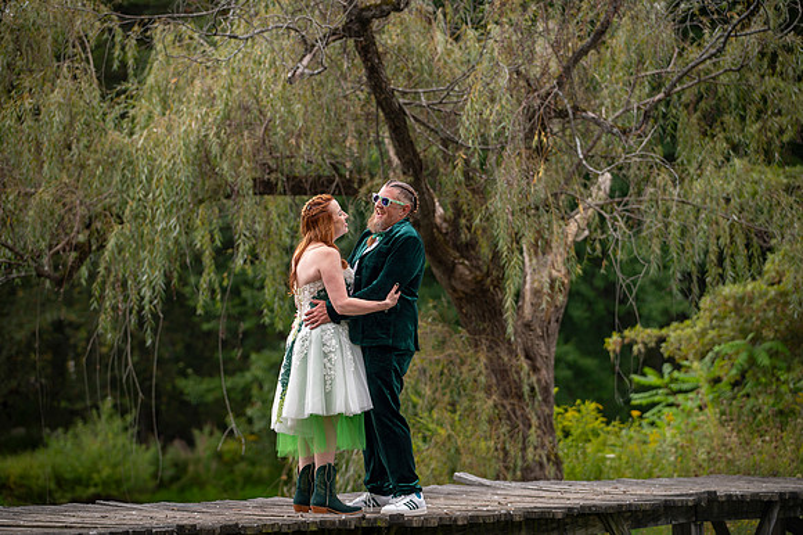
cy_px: 268
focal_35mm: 113
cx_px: 402
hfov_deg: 18.1
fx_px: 2527
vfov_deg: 12.1
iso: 50
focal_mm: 110
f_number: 3.2
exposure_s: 1/125
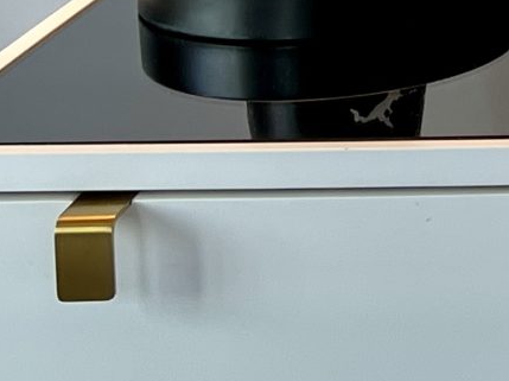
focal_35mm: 182
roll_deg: -0.6
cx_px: 1132
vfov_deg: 7.7
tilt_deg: -6.2
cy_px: -478
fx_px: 2674
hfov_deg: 9.8
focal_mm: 5.7
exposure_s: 1/129
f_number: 1.5
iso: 32
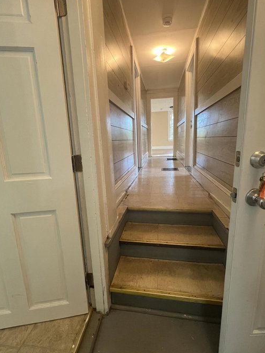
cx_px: 133
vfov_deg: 98.2
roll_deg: +1.5
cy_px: 173
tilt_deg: -10.7
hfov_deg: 81.7
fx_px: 153
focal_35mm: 15
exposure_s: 1/120
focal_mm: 1.57
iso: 250
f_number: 1.8
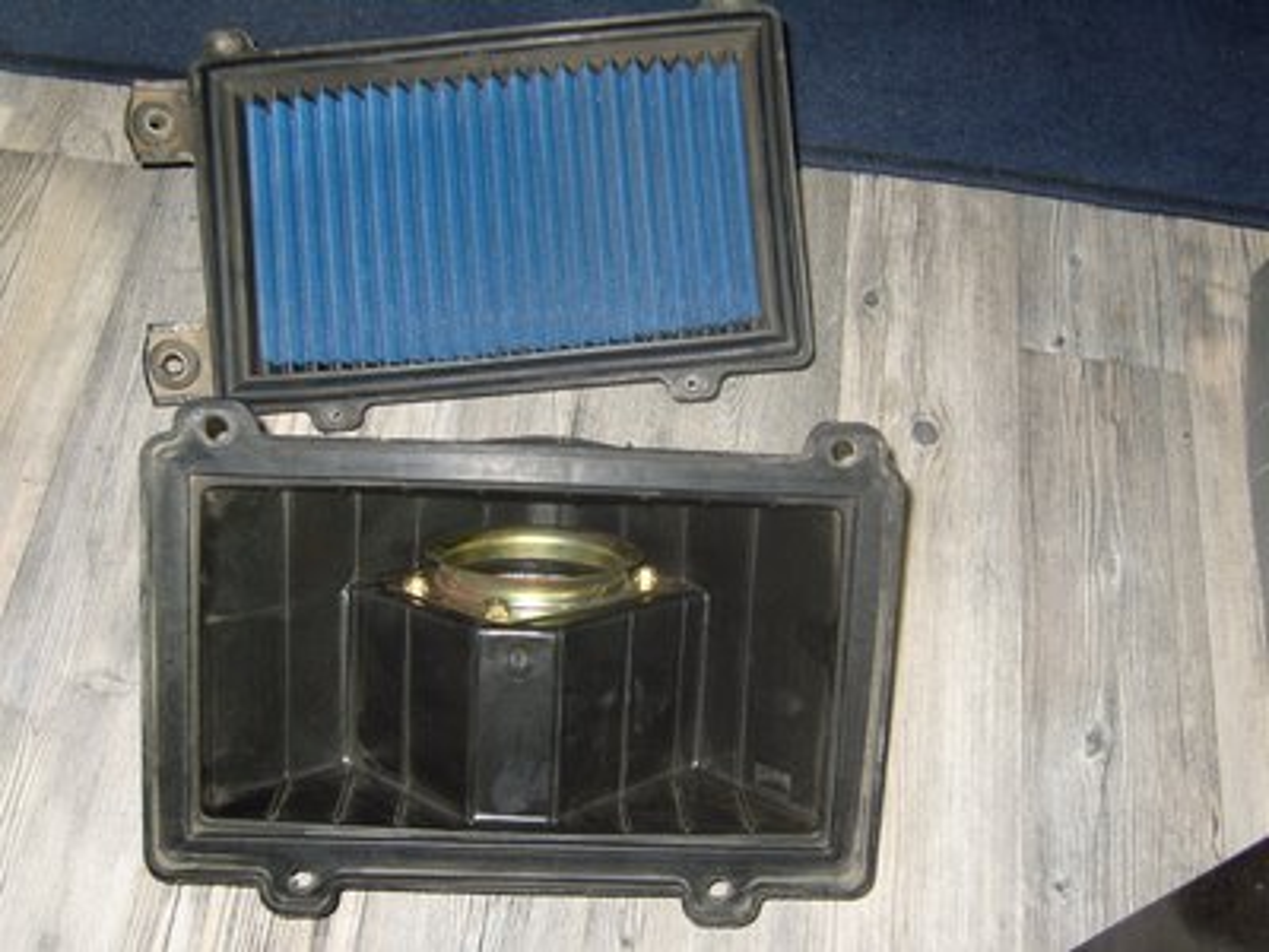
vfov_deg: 32.9
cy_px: 476
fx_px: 1613
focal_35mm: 44
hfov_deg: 42.9
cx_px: 634
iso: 100
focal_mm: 9.2
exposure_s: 1/45
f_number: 3.1
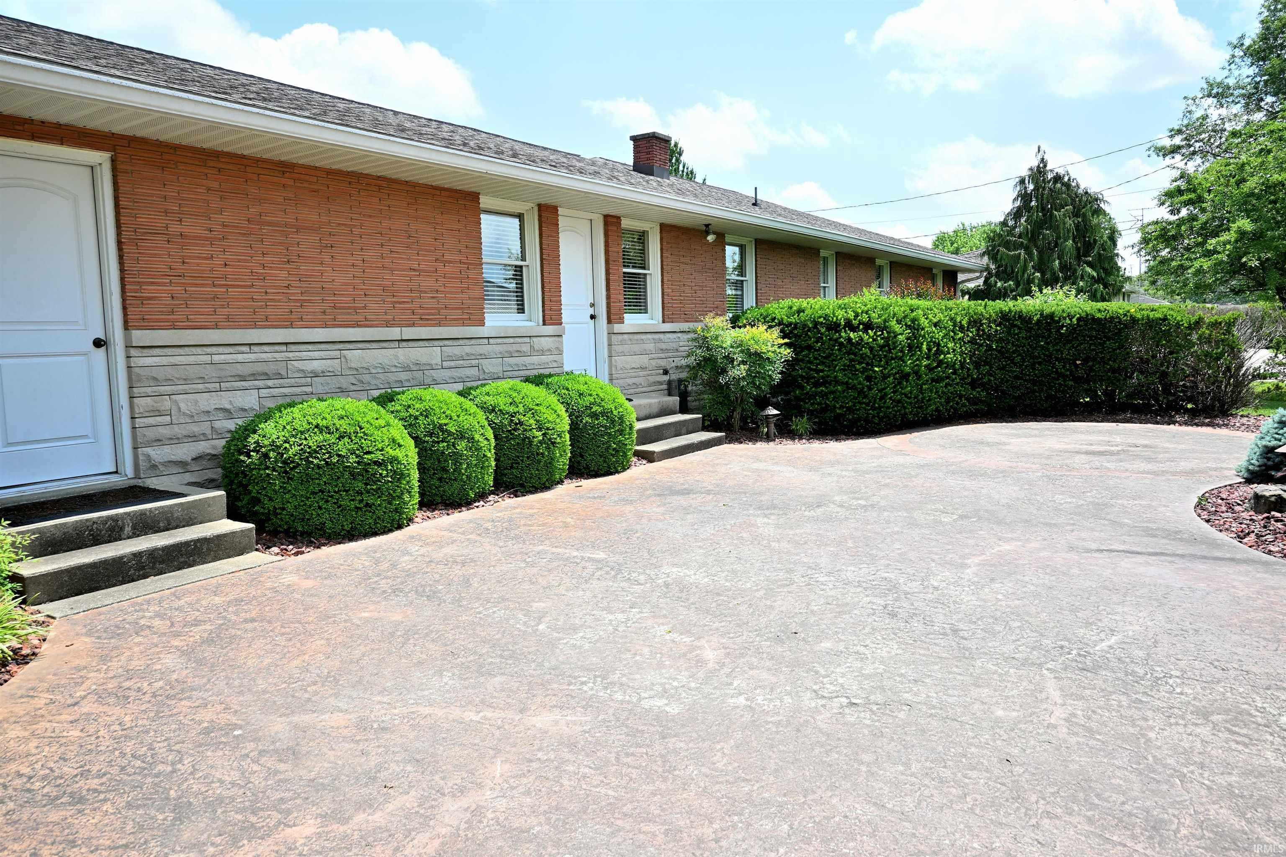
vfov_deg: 50.4
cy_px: 428
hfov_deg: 70.4
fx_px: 911
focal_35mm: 26
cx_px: 643
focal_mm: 17
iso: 100
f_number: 7.1
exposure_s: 1/400
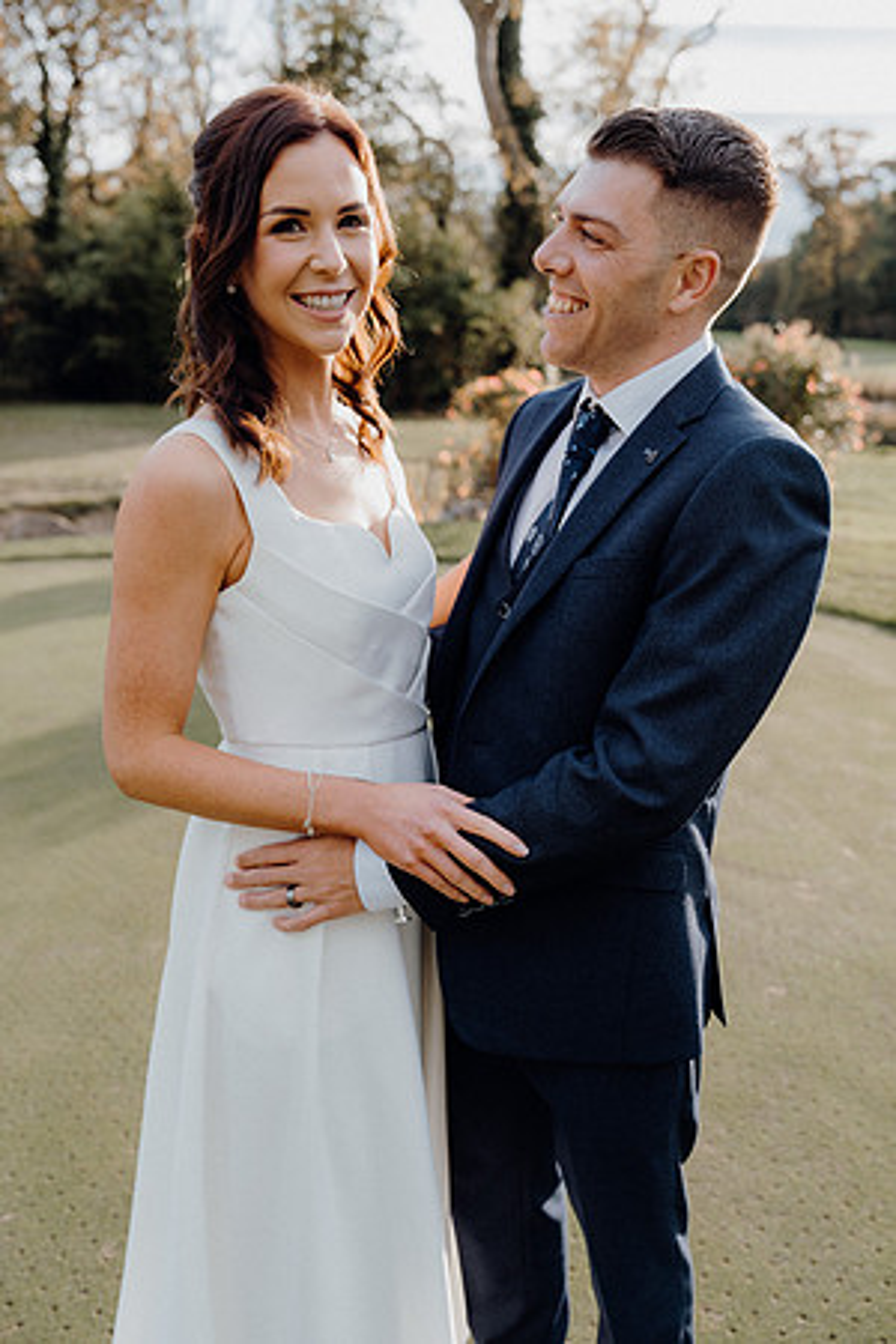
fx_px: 1232
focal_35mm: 33
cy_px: 672
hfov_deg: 40.0
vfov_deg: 57.2
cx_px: 448
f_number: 3.5
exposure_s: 1/250
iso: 125
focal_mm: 33
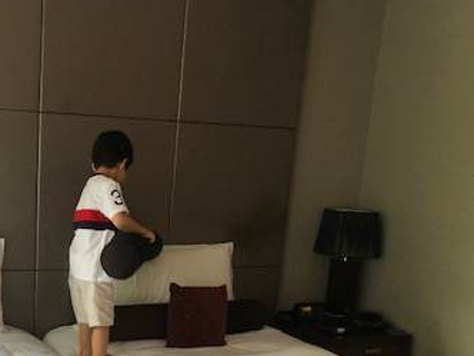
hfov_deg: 34.8
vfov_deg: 26.0
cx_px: 118
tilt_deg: -15.9
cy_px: 332
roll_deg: -2.9
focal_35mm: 54
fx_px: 739
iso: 64
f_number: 1.8
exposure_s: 1/17
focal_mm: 3.99
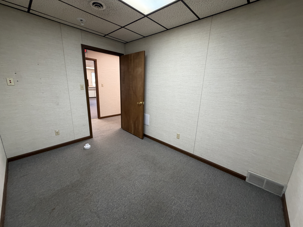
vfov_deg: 85.7
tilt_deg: -14.5
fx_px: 123
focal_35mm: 14
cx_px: 152
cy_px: 114
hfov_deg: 102.1
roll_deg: -1.9
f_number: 2.2
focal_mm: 2.22
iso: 250
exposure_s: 1/60
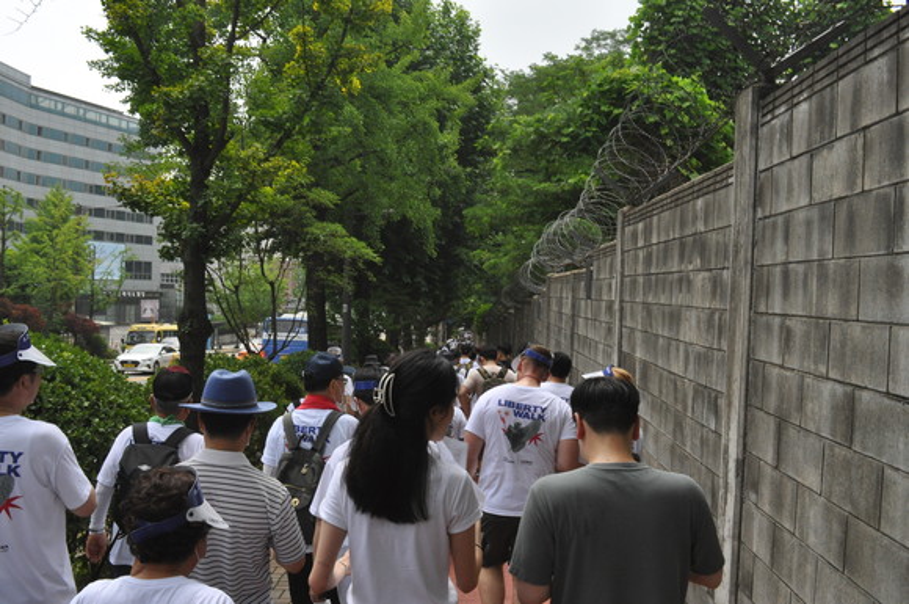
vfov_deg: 43.5
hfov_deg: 62.0
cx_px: 454
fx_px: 756
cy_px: 302
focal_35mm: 30
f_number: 18
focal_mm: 20
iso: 800
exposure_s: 1/320
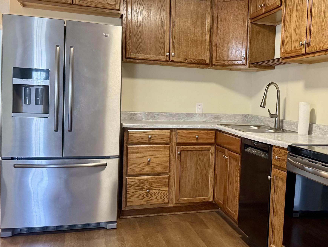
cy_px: 120
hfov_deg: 43.2
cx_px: 250
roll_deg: -2.6
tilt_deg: -2.4
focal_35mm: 42
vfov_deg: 34.4
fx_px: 398
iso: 500
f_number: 1.78
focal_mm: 6.76
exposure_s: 1/60
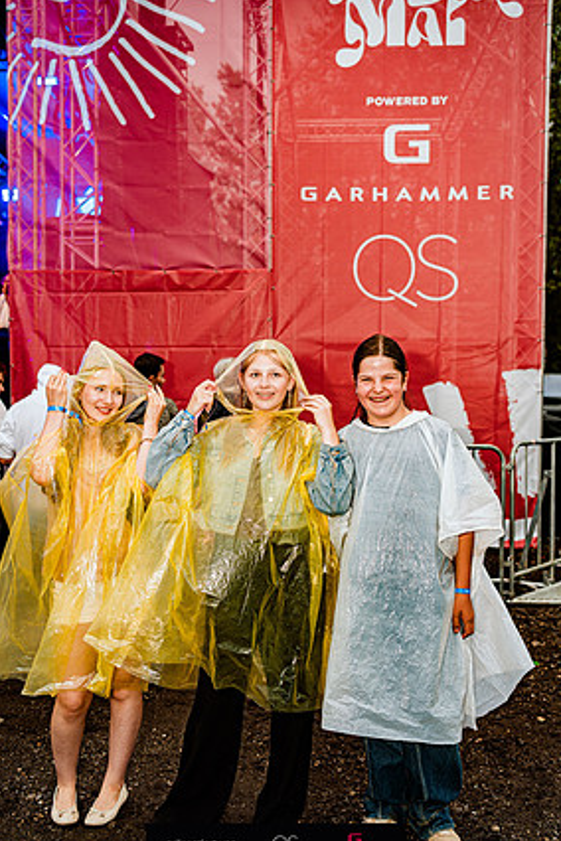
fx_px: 865
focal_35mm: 37
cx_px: 277
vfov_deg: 51.9
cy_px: 438
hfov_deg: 35.9
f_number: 2.8
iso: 400
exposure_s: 1/160
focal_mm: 35
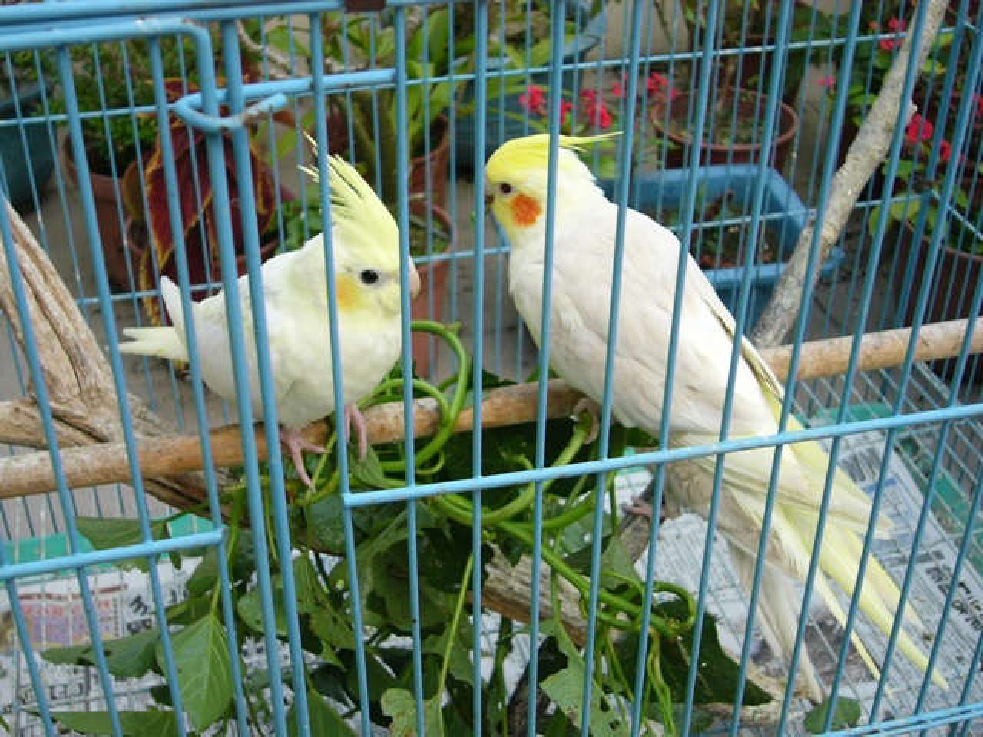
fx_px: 1306
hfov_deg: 41.2
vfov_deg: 31.5
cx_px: 492
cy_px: 368
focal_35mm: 46
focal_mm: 7.6
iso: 100
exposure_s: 1/80
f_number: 3.2
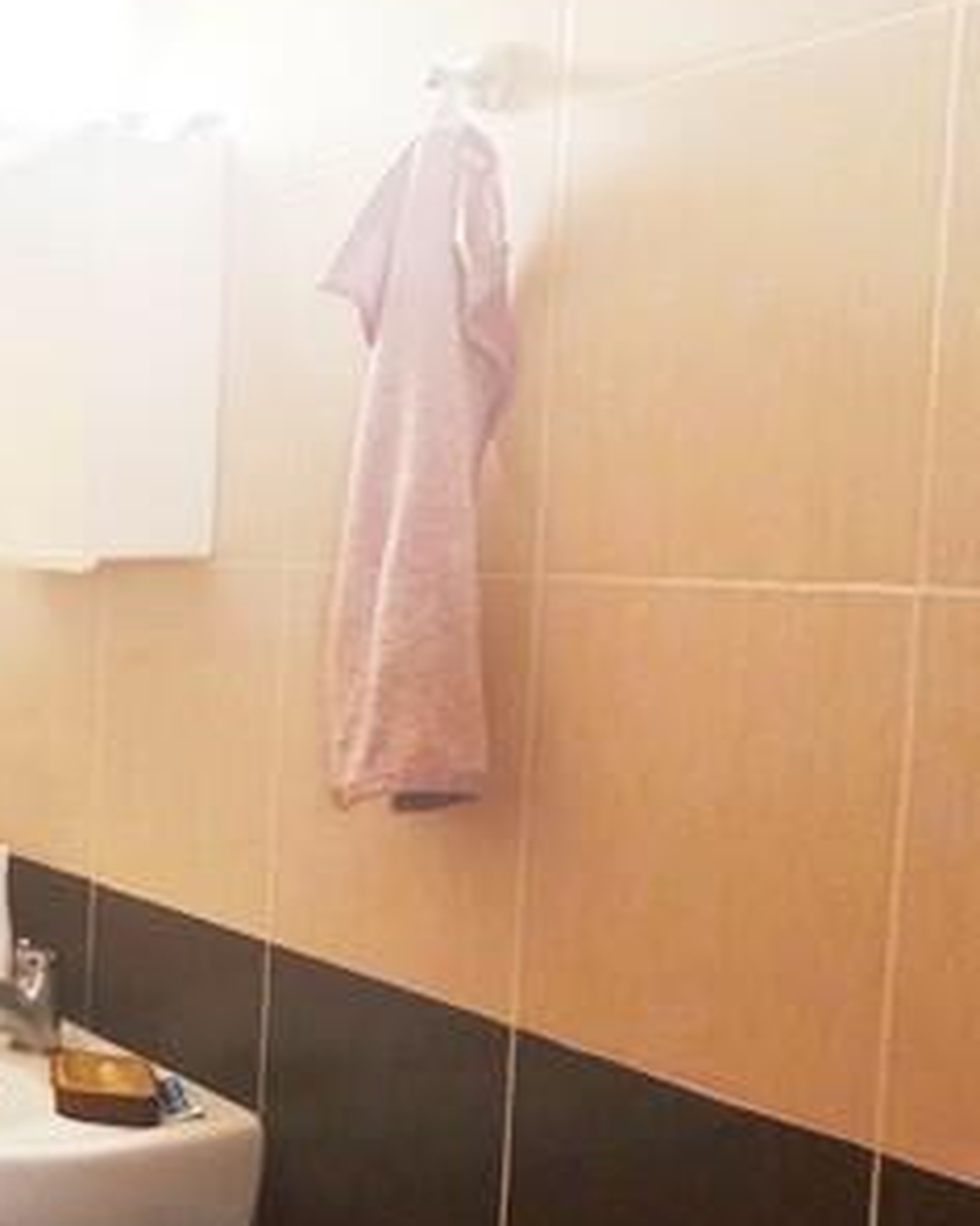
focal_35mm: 44
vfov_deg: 42.0
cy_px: 607
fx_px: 1595
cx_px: -681
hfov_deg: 23.0
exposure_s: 1/50
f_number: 1.9
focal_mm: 2.2
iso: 640
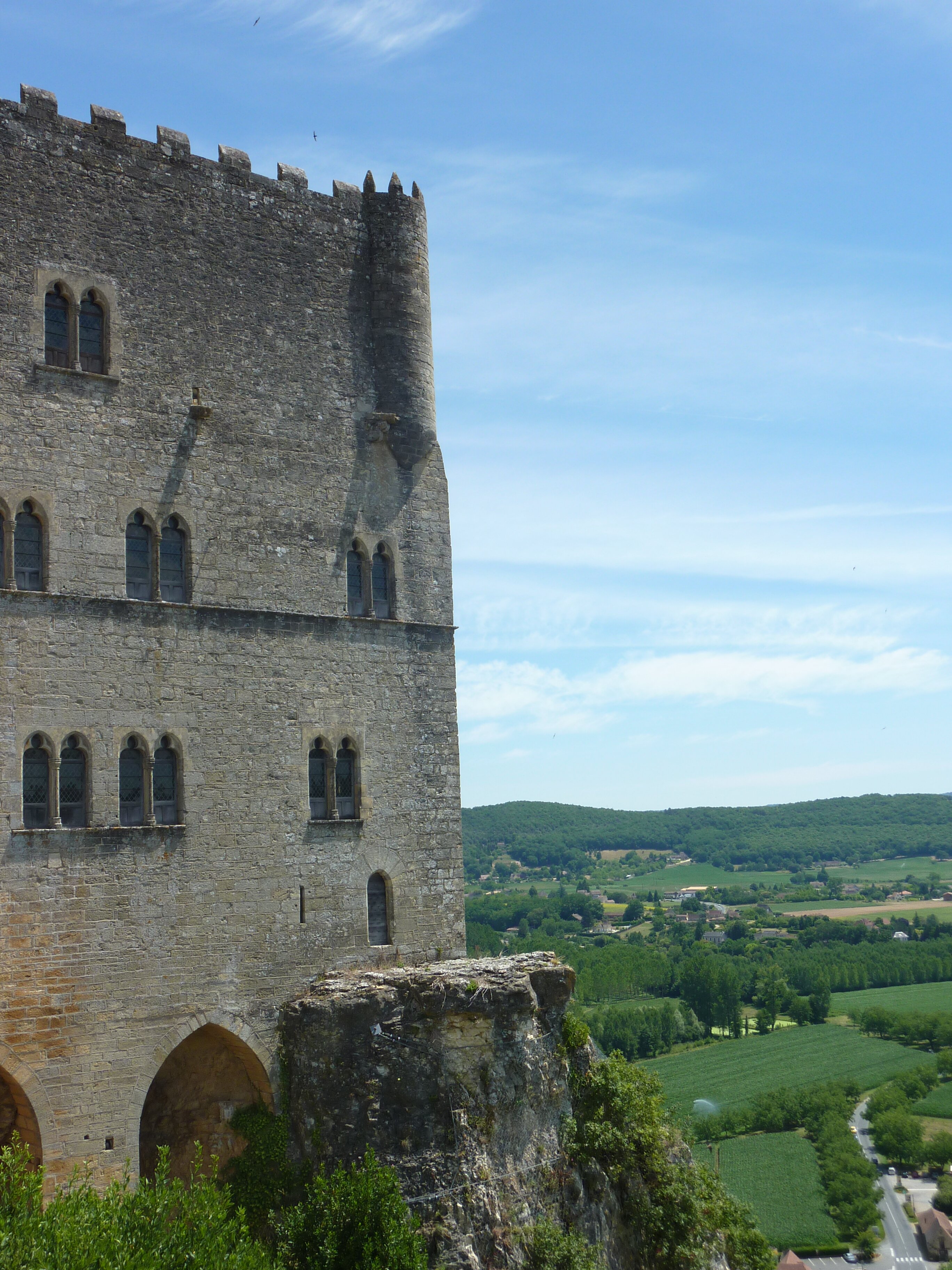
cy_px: 635
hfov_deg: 36.0
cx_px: 476
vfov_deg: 46.8
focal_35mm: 40
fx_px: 1467
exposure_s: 1/500
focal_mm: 6.5
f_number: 4.5
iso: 80
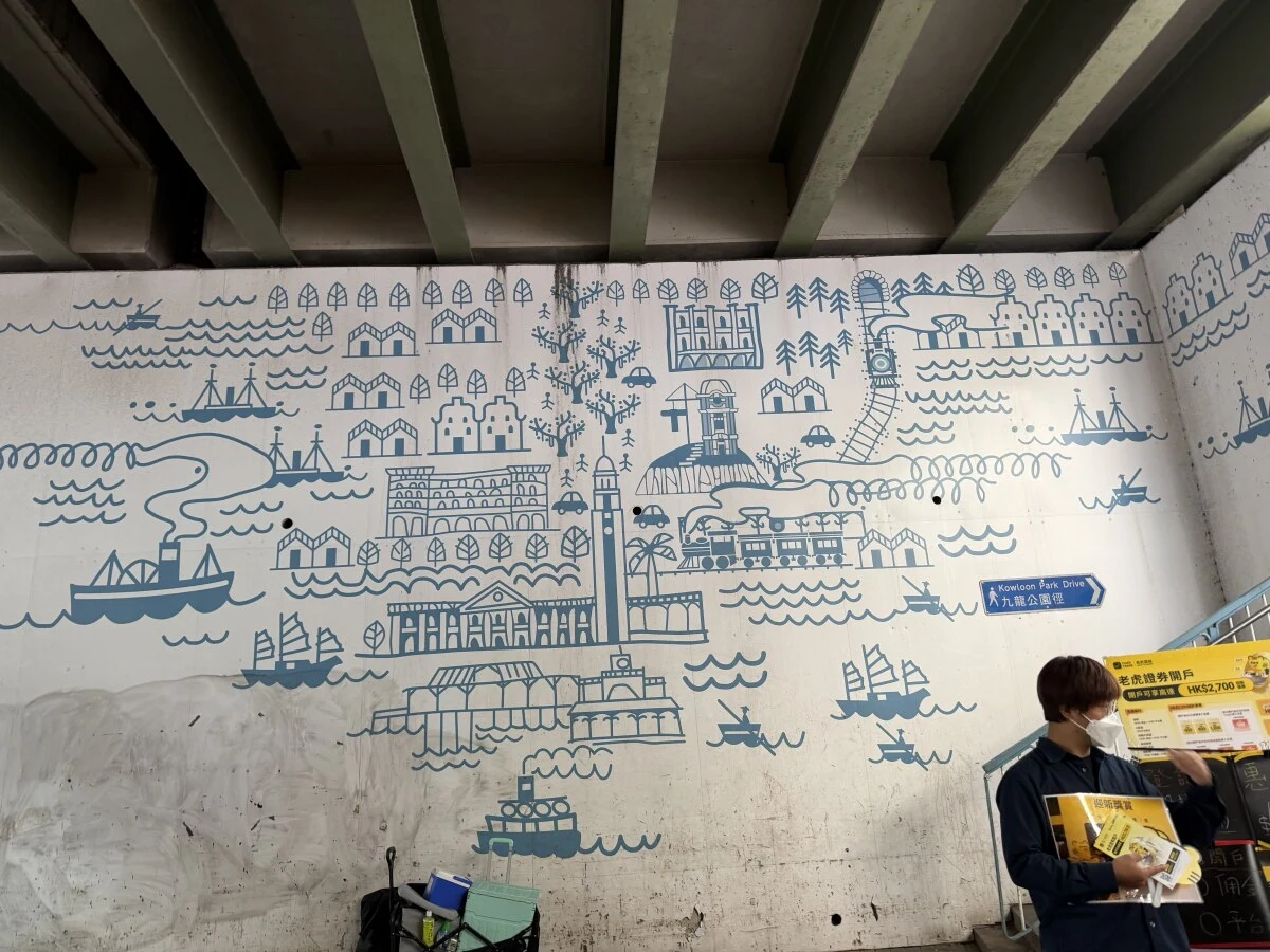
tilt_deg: +14.4
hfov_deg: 71.6
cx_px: 635
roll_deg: +2.6
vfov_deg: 56.8
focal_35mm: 24
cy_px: 476
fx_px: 881
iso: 160
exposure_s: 1/50
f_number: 1.78
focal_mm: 6.76
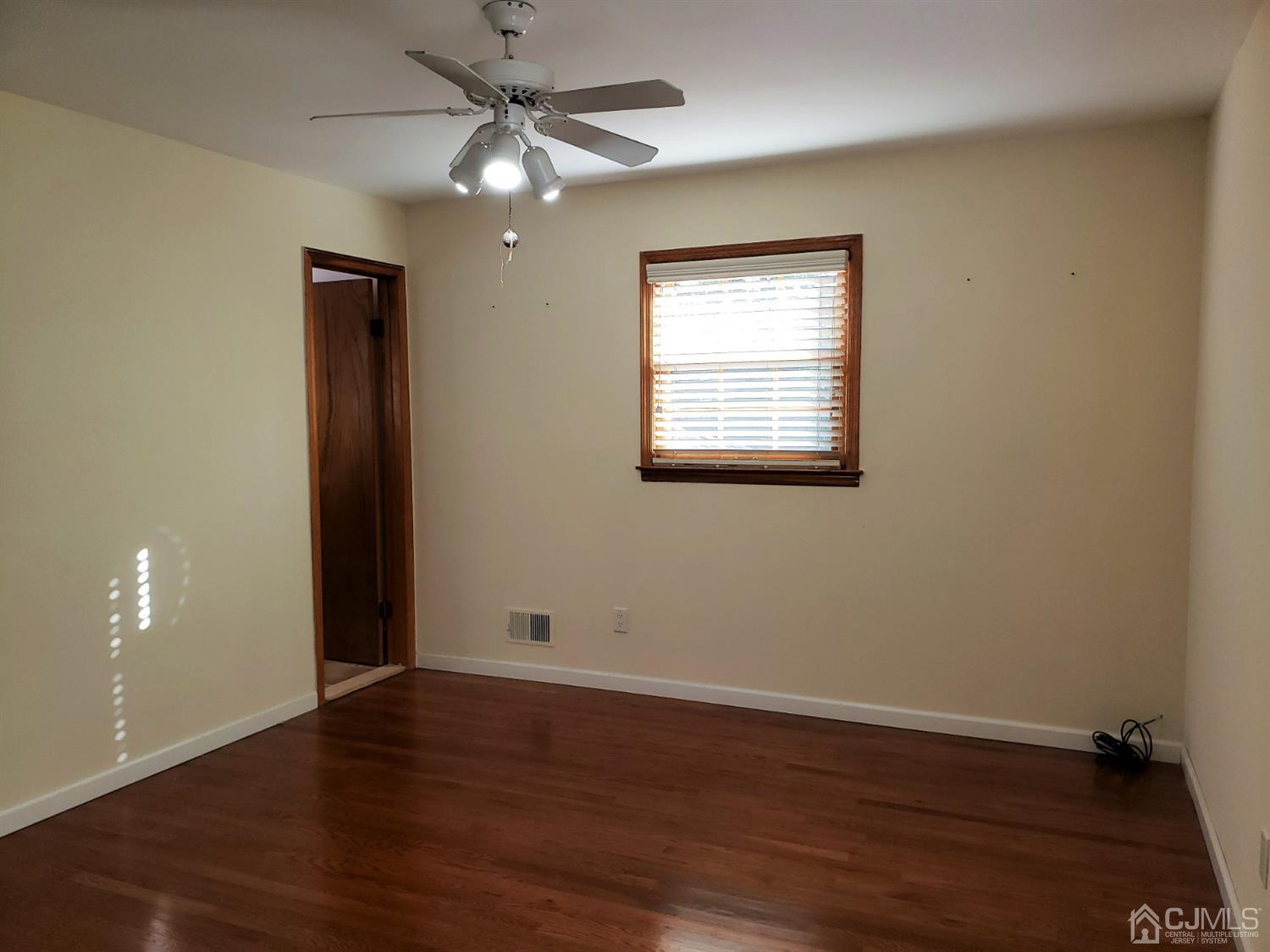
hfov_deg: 67.3
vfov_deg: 53.0
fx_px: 954
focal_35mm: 26
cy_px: 476
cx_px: 635
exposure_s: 1/60
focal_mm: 4.3
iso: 64
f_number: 2.4
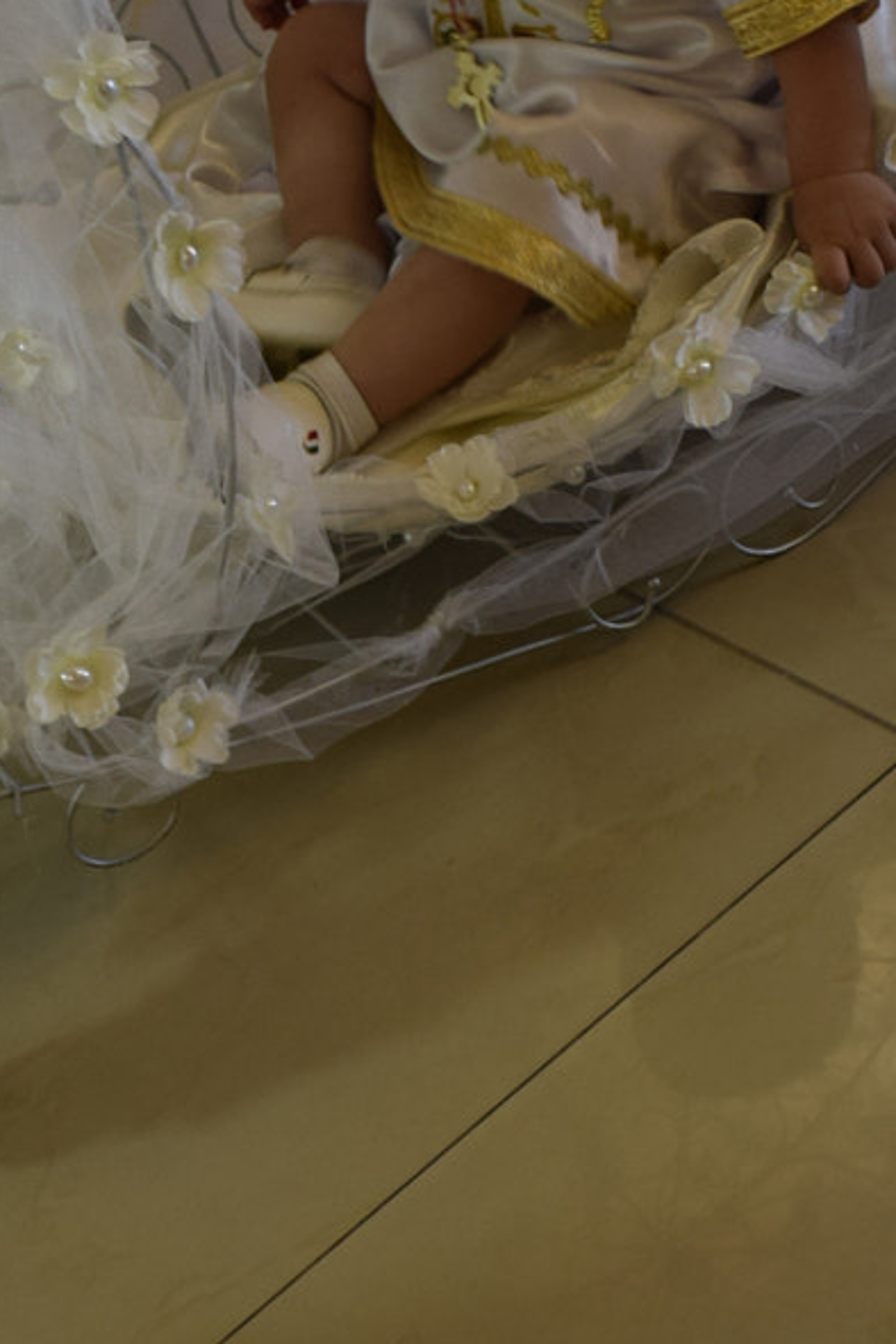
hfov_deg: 14.7
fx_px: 3485
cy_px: 785
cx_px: 472
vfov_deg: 21.8
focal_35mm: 93
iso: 400
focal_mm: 23
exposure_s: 1/60
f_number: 4
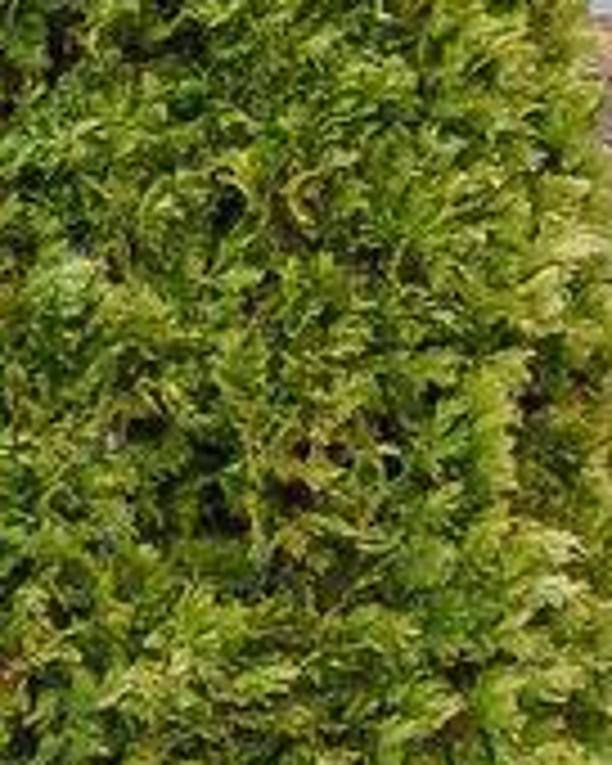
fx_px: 3464
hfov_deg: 8.0
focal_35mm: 153
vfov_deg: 11.6
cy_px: 1408
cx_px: -1503
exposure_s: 1/200
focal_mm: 16
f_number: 8
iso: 800
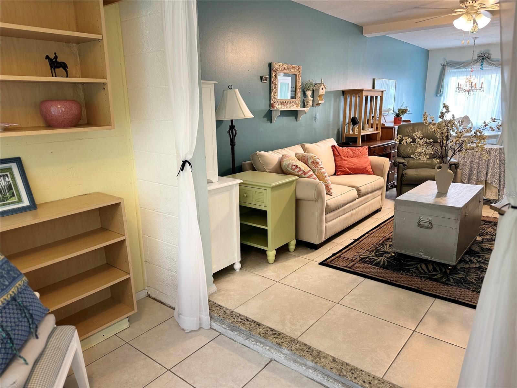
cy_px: 194
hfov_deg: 71.6
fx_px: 358
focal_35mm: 24
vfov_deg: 56.8
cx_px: 258
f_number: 1.78
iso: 200
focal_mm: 6.86
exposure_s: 1/60
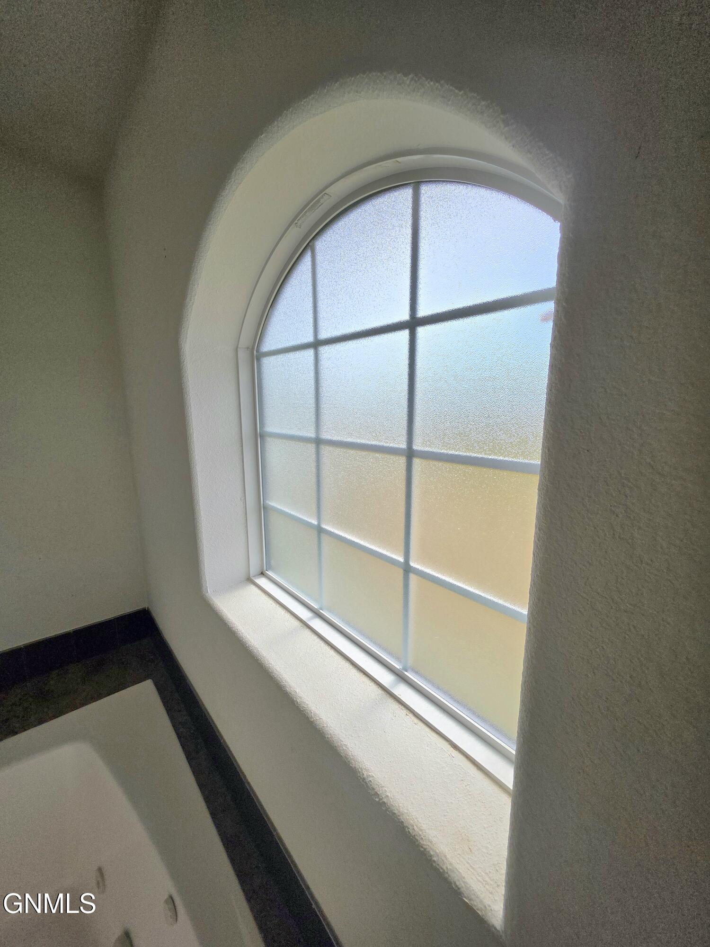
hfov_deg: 89.9
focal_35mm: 13
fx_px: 356
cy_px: 474
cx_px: 355
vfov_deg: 106.2
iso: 80
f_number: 1.9
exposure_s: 1/2000
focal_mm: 2.2
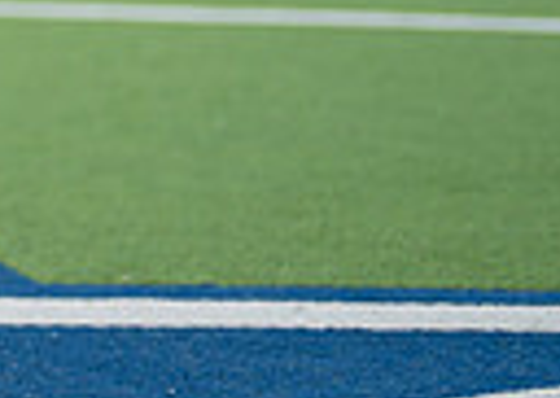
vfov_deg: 5.2
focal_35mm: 271
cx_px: -609
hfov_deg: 7.1
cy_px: -383
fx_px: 4303
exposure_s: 1/1000
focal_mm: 50
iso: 100
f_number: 1.2
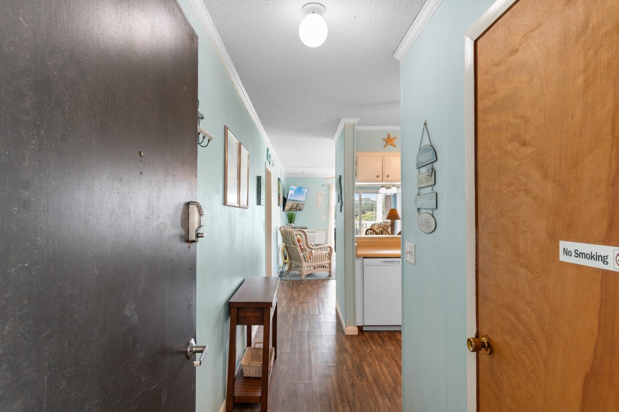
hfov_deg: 86.9
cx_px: 310
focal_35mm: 19
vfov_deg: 64.6
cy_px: 206
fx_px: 327
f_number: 5
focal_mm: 13
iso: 100
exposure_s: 1/10
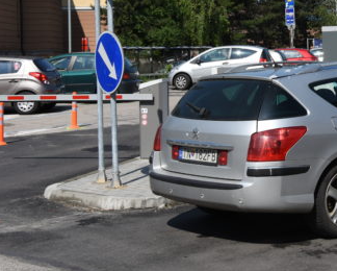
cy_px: 41
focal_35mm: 79
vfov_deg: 19.2
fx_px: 789
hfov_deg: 22.8
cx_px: 362
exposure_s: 1/320
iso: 100
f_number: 9
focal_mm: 26
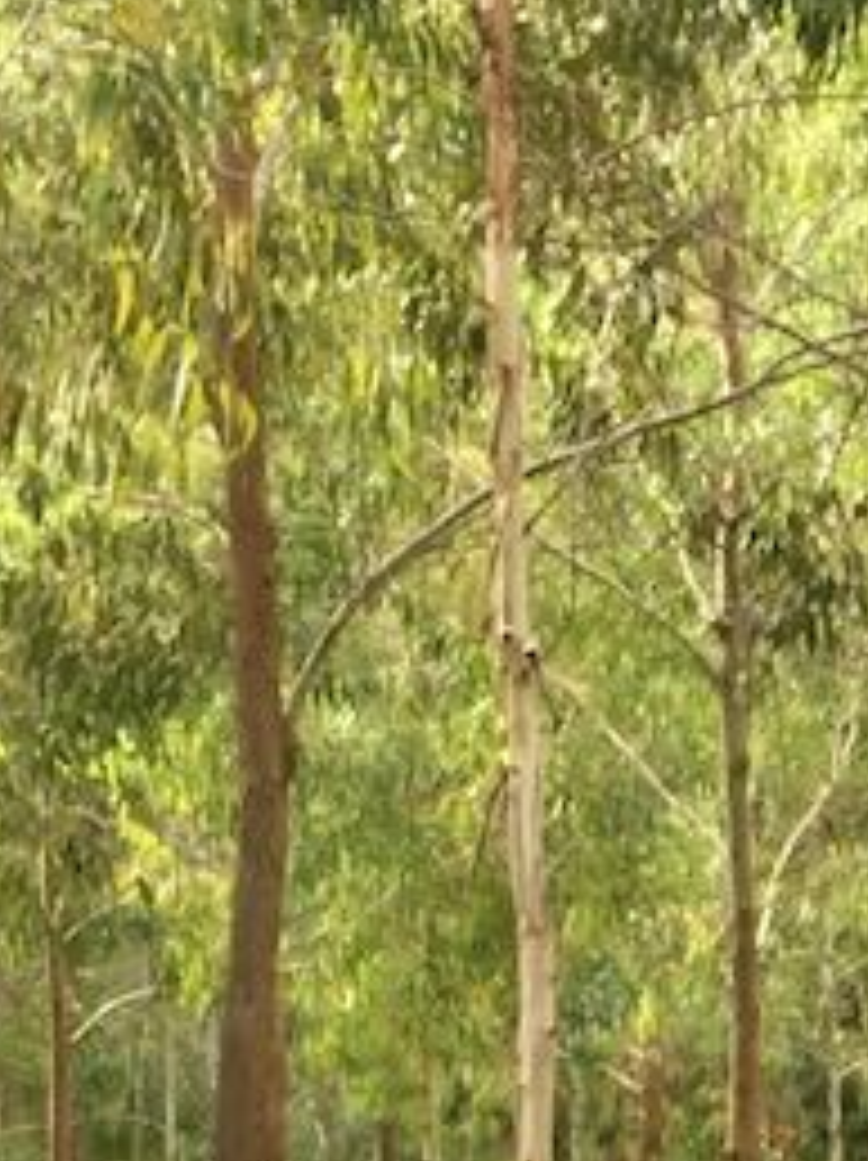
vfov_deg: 12.6
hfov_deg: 10.0
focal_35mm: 144
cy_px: 2061
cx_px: 1192
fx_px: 4822
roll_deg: +0.0
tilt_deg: -8.3
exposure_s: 1/100
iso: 32
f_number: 2.2
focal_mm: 4.15
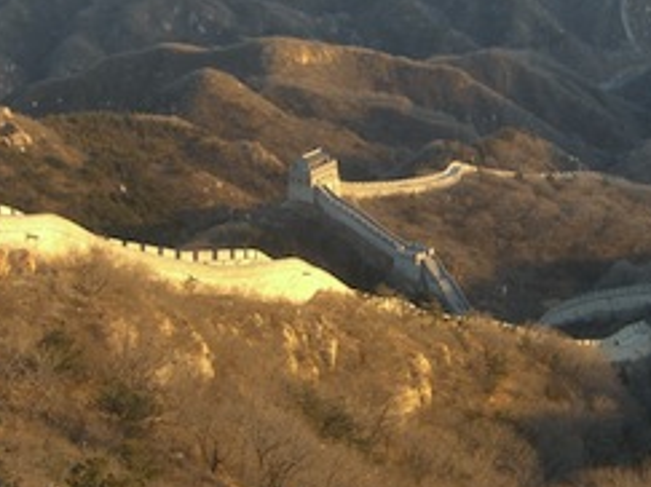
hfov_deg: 25.6
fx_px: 1410
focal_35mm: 75
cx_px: 517
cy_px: 193
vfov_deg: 19.6
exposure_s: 1/60
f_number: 2.8
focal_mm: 7.9
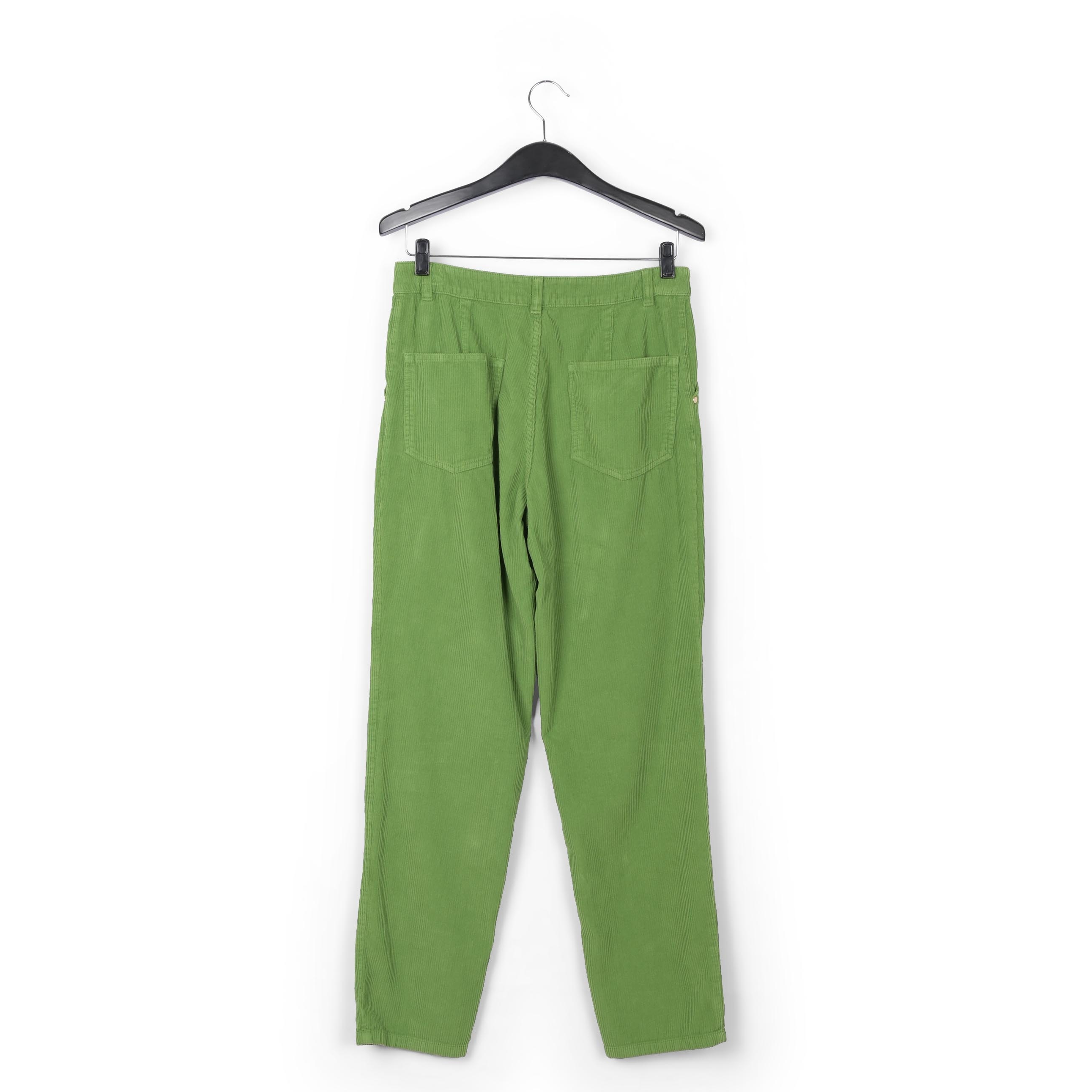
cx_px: 545
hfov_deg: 34.0
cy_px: 684
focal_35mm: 50
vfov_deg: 33.8
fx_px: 1785
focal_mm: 38
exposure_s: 1/200
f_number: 11
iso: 100
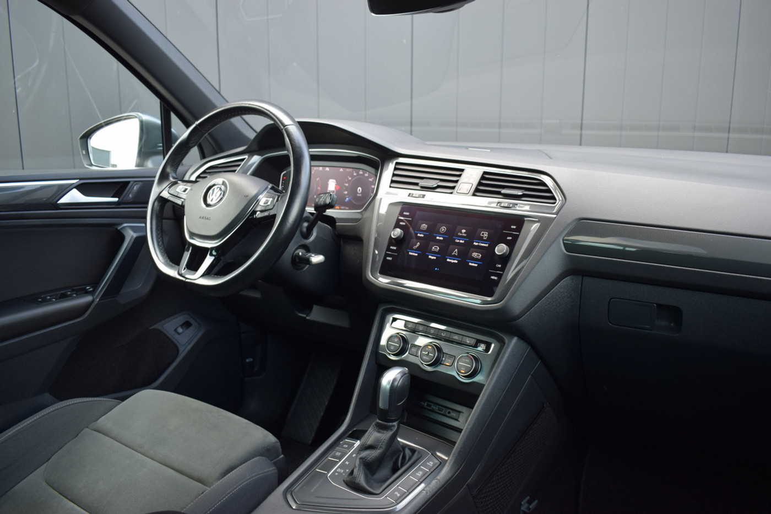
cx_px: 386
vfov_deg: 43.6
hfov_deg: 61.9
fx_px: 642
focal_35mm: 30
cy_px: 257
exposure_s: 1/80
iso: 400
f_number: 4.5
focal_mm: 20
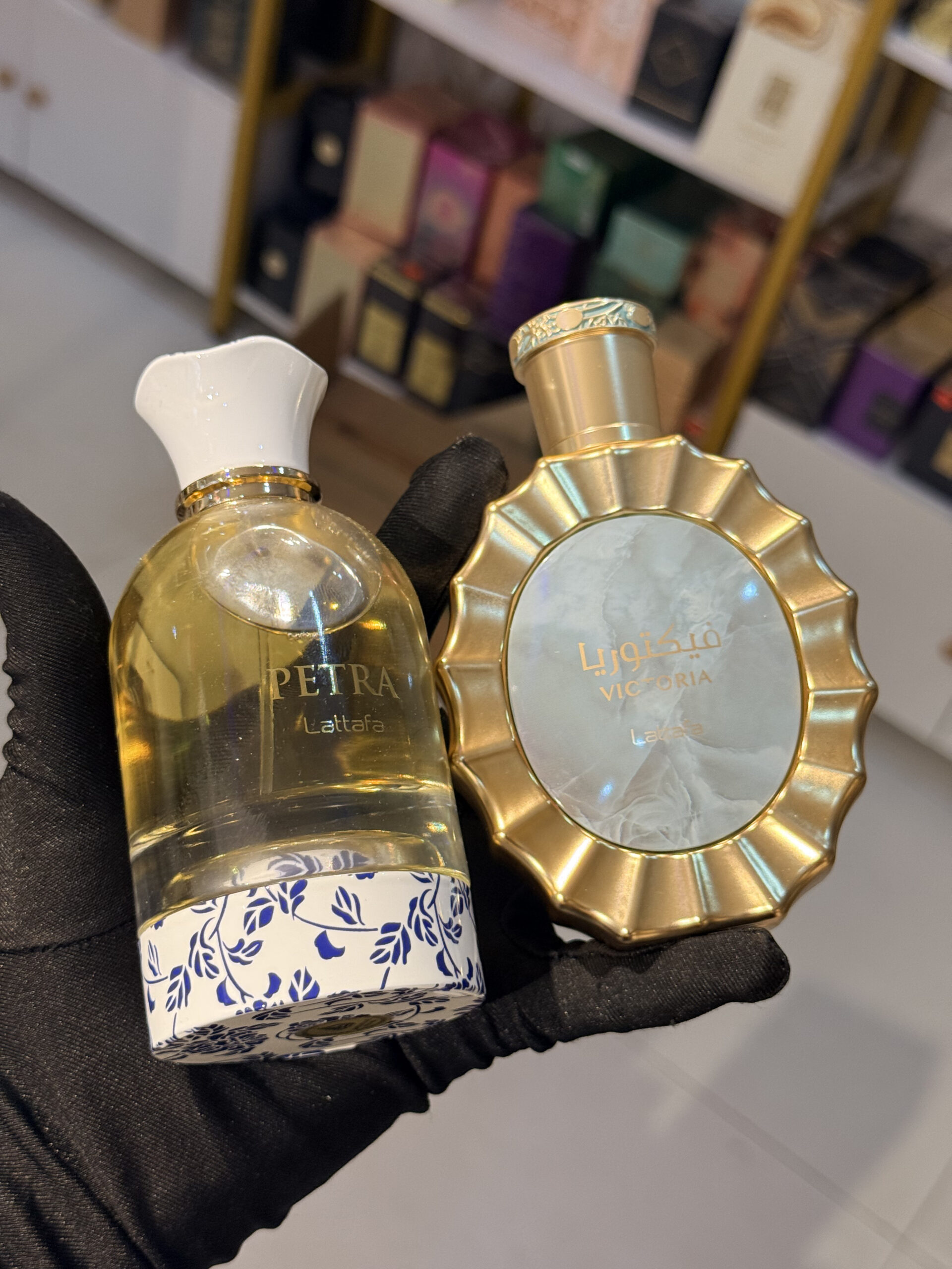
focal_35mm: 48
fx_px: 1760
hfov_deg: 30.3
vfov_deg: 39.7
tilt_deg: -40.3
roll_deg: -17.6
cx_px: 476
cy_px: 634
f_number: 1.78
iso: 125
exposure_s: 1/50
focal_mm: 6.76
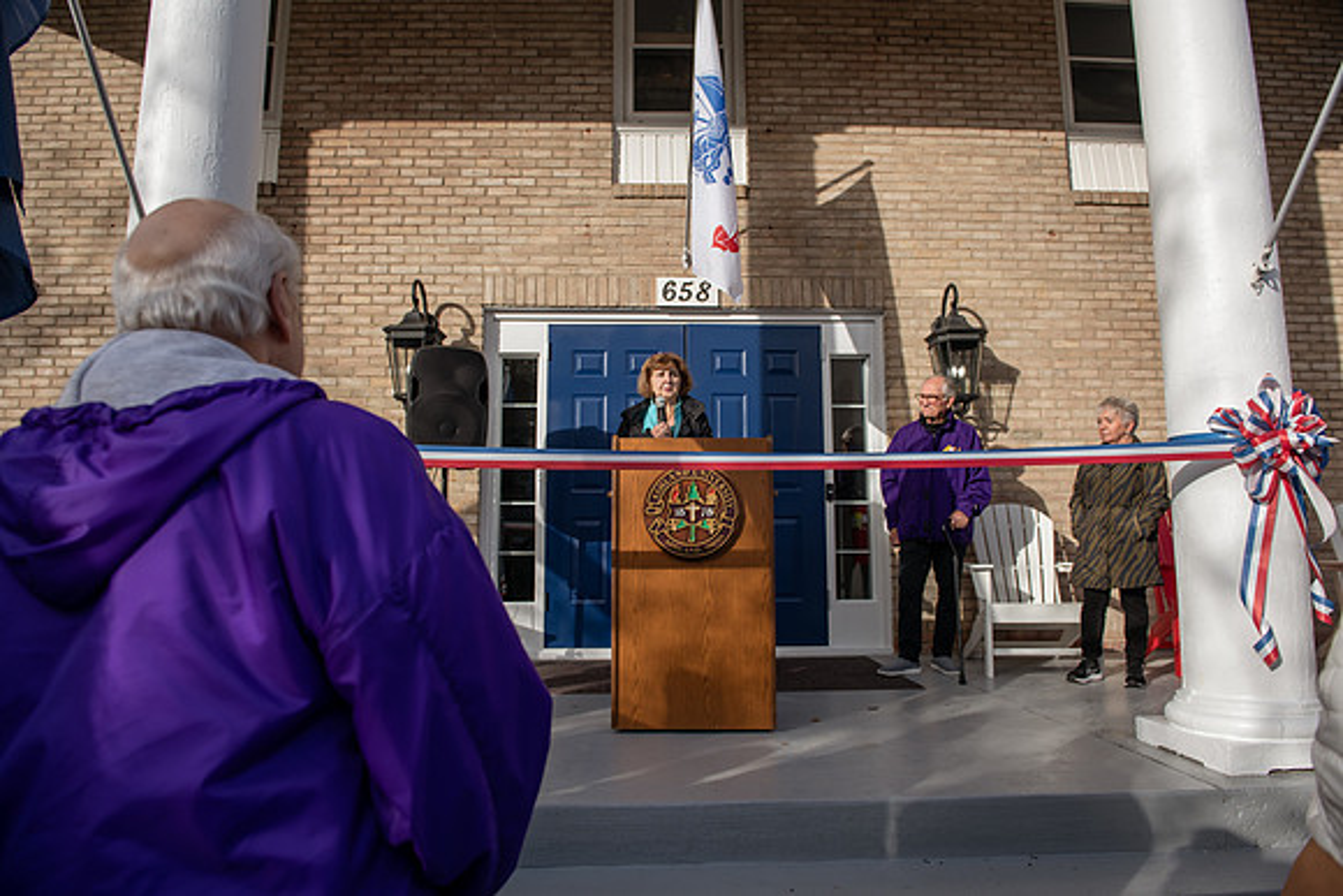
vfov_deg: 53.2
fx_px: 896
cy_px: 448
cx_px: 672
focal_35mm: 24
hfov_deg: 73.7
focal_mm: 24
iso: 100
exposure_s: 1/500
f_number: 4.5
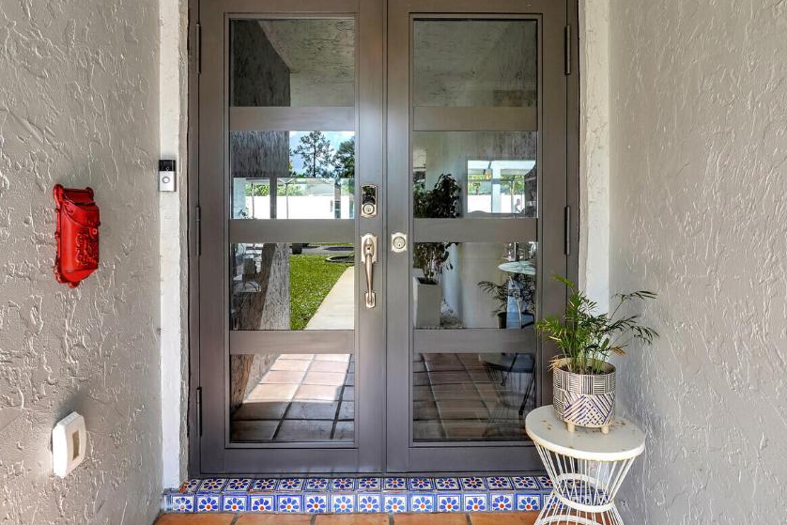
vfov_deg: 57.1
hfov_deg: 78.6
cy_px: 228
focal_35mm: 22
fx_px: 481
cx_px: 390
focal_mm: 16
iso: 320
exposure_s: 1/40
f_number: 11
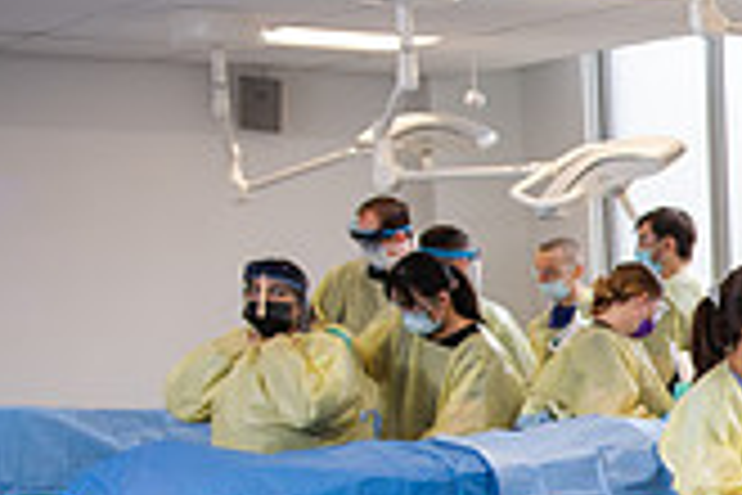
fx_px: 2246
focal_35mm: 109
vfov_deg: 12.2
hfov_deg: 16.2
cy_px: 632
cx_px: 1291
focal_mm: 31
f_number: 4
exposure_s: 1/200
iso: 500
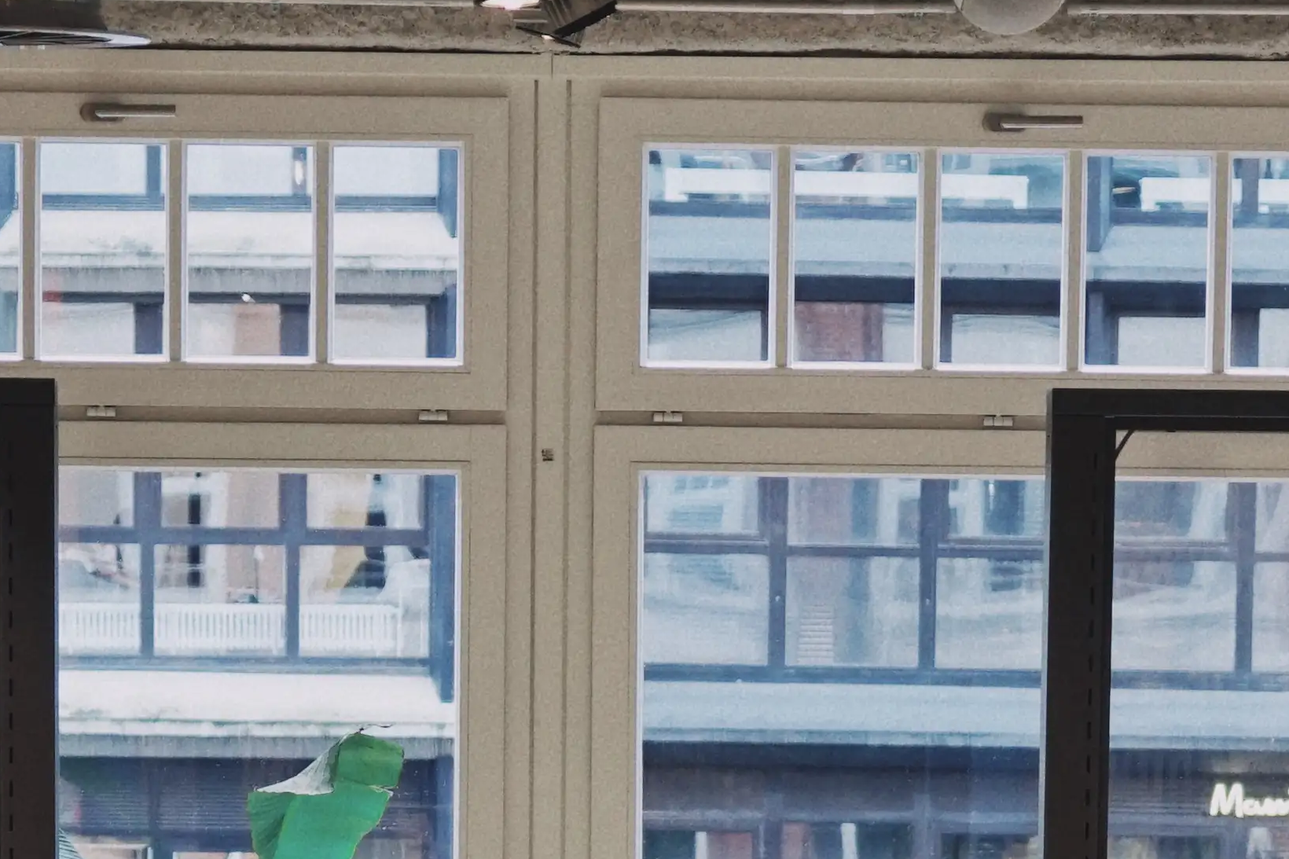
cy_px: 1302
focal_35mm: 172
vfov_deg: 7.8
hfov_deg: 12.0
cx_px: 662
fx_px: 6157
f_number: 4
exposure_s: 1/160
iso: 400
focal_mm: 47
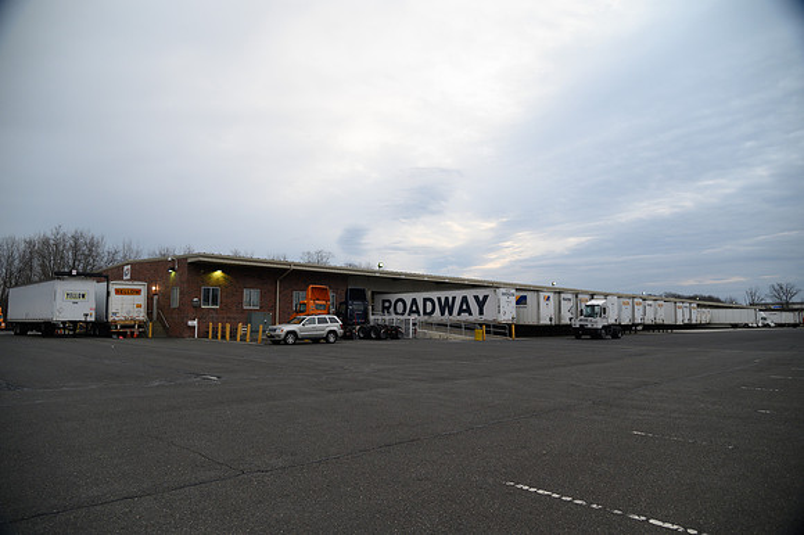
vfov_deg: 53.1
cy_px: 268
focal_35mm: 24
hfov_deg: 73.8
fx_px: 536
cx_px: 402
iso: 400
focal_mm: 24
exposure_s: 1/80
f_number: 4
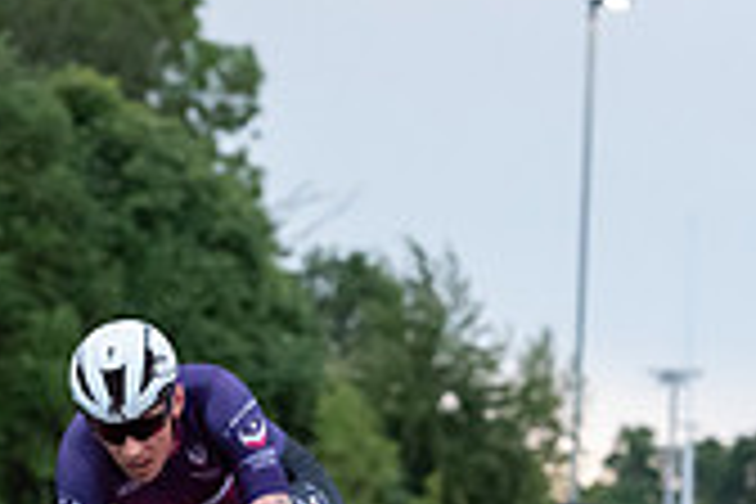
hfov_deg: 5.0
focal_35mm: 415
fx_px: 8714
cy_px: 475
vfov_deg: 3.3
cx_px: 225
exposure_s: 1/640
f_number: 5
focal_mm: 120
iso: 7200
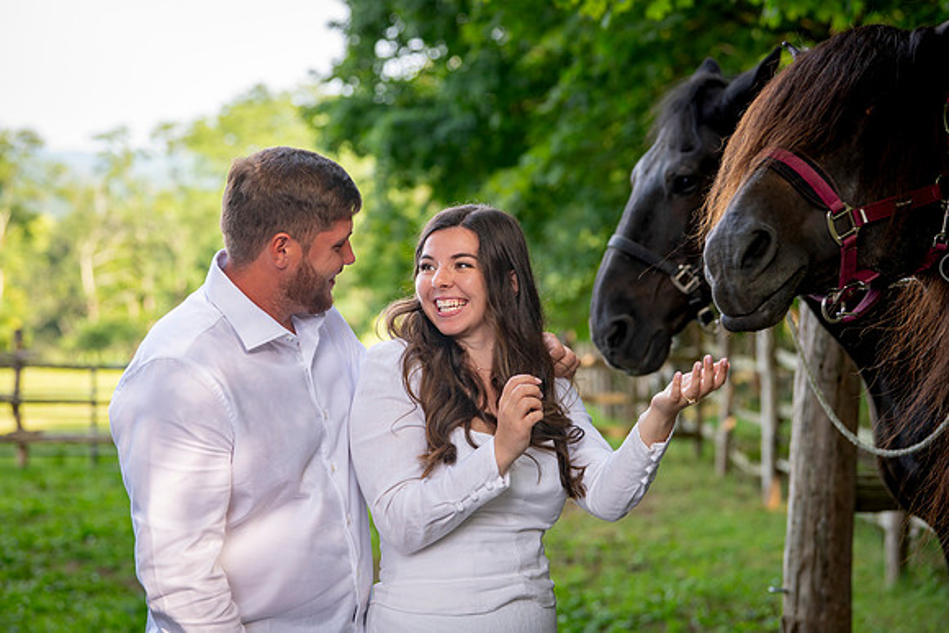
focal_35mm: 80
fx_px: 2117
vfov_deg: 17.0
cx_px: 466
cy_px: 295
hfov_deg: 25.3
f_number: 3.5
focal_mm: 72
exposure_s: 1/320
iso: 200
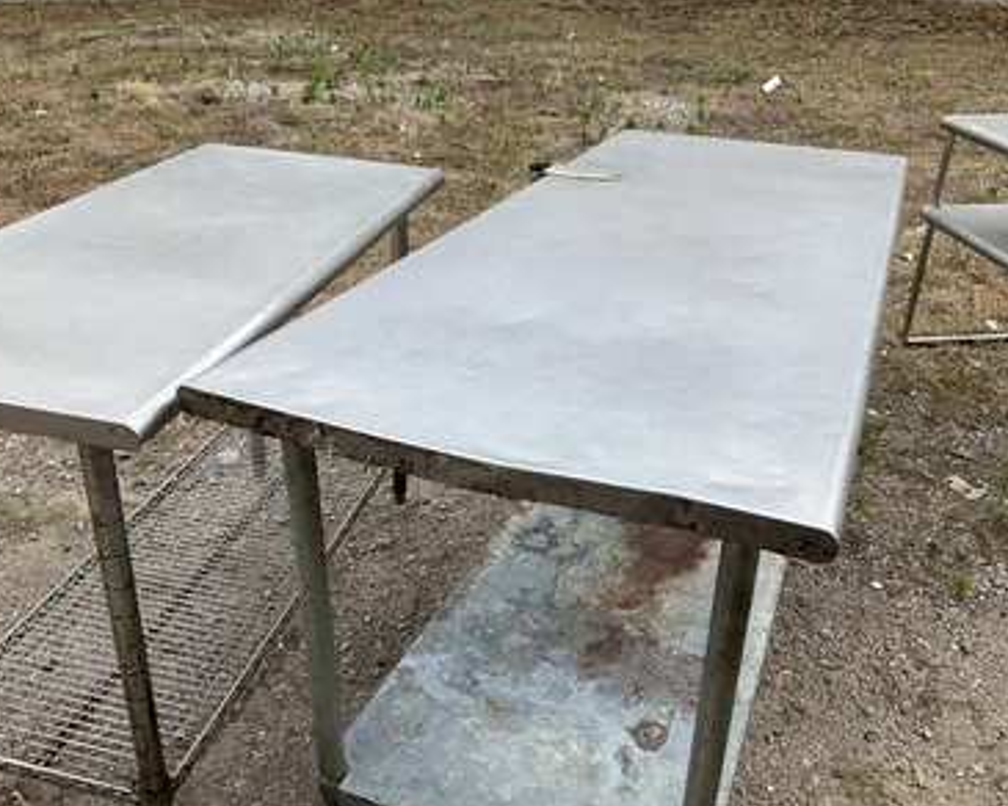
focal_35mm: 31
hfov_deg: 57.2
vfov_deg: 47.1
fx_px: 925
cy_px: 406
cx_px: 511
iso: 25
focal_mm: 3
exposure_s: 1/944
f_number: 1.8
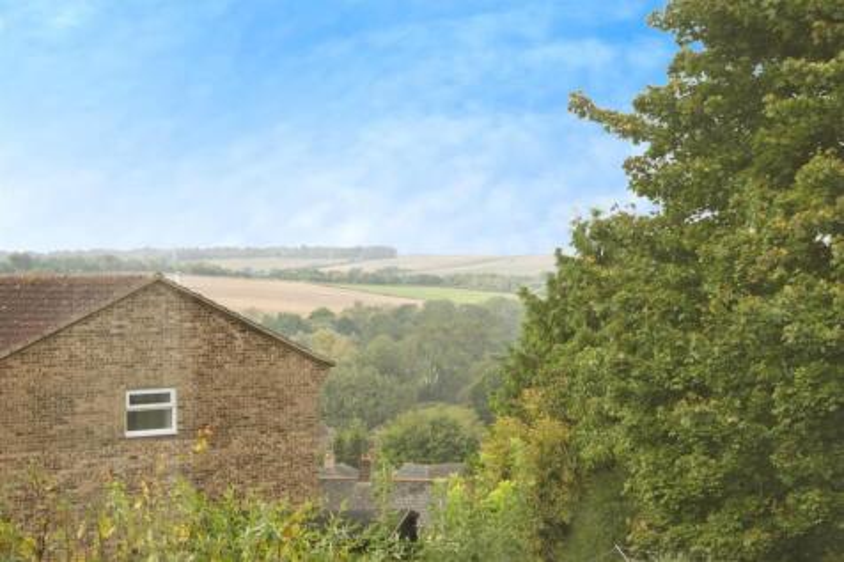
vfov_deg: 13.7
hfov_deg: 20.4
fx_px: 2344
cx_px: 422
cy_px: 281
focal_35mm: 100
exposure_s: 1/100
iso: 400
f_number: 16
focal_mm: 100
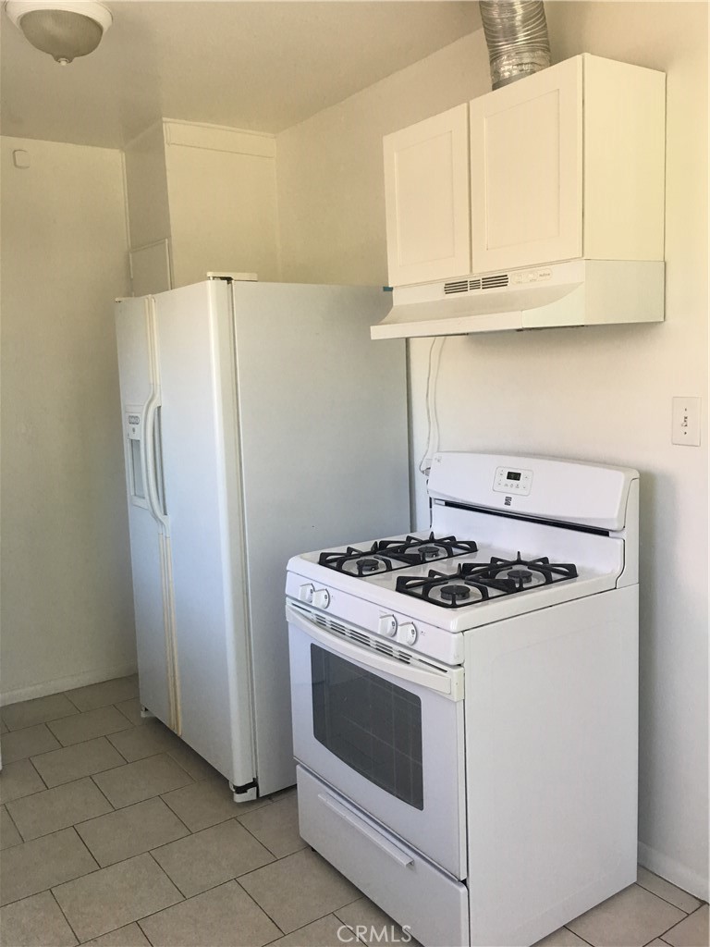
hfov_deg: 48.2
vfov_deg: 61.7
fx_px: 793
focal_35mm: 29
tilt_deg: -6.8
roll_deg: +2.0
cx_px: 355
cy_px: 474
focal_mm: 4.15
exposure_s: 1/30
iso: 40
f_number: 2.2
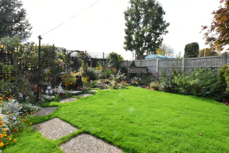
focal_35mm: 20
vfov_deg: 63.2
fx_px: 124
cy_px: 76
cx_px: 114
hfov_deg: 85.4
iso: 2800
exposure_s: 1/200
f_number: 25
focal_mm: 13
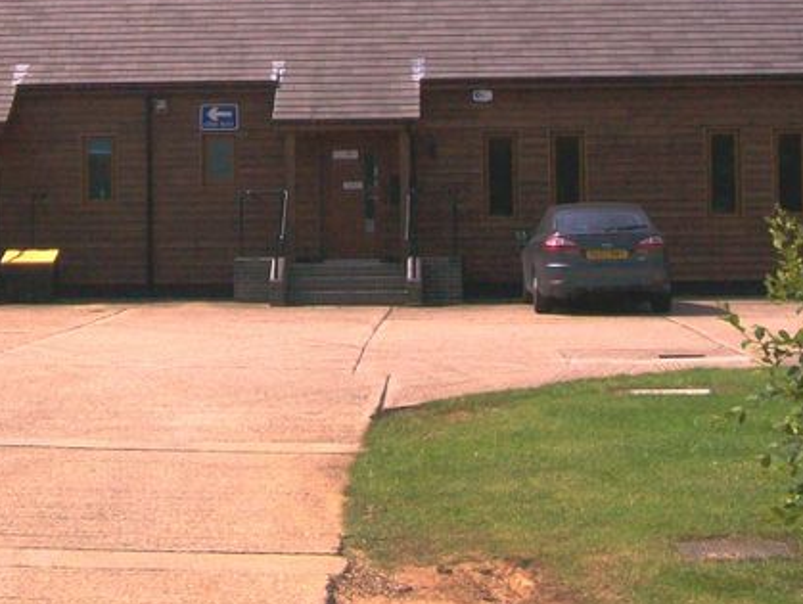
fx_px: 2090
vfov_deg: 16.2
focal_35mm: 90
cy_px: 64
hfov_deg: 21.6
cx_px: 224
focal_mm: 6.1
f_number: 4.9
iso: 64
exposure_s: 1/640
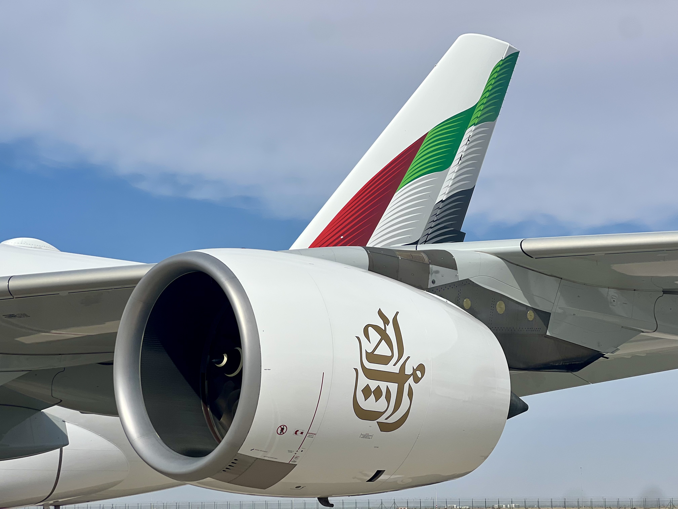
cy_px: 254
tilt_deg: +10.5
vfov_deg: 19.1
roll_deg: +0.9
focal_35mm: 77
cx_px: 339
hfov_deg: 25.3
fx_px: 1508
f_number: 2.8
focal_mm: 9
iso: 32
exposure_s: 1/2273
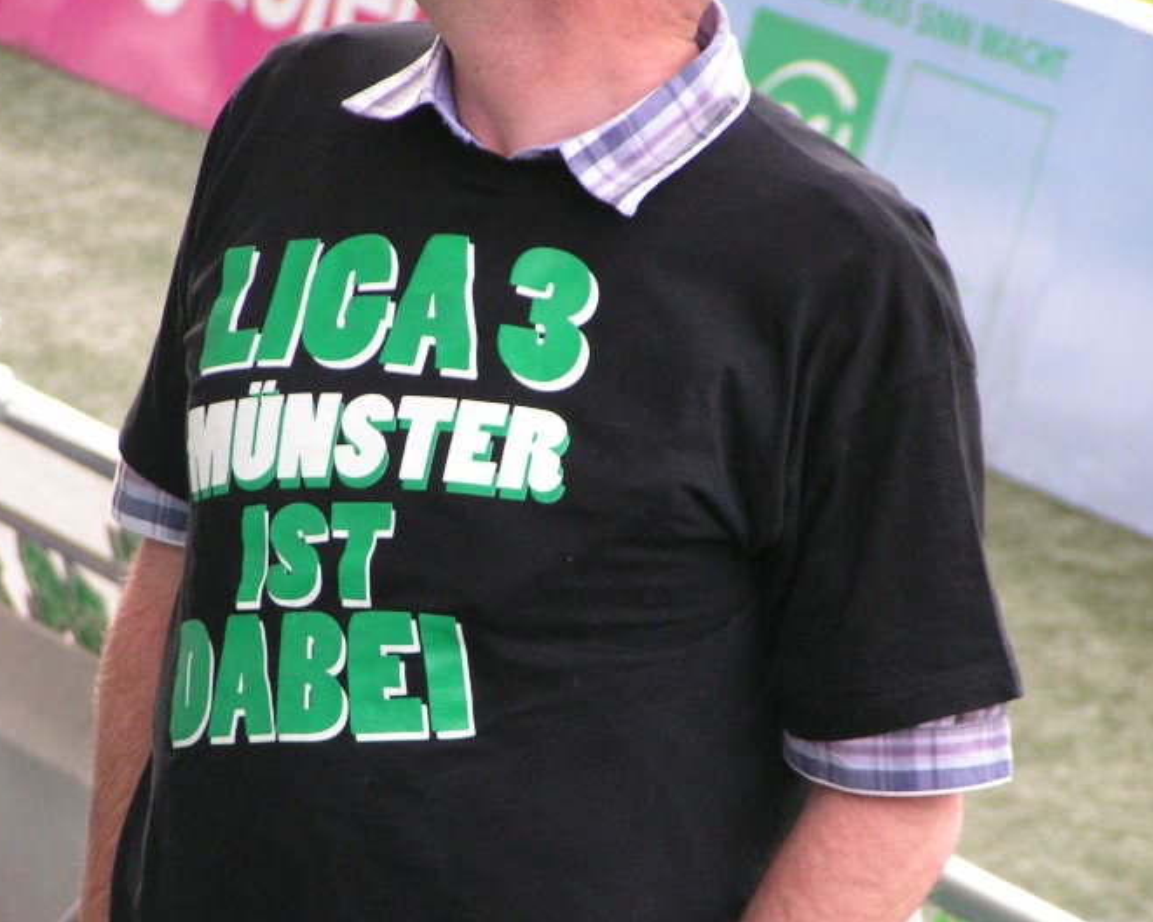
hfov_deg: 7.2
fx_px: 9113
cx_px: 504
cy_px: 498
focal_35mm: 267
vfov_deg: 5.8
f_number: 3.5
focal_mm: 34.5
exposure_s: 1/200
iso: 200
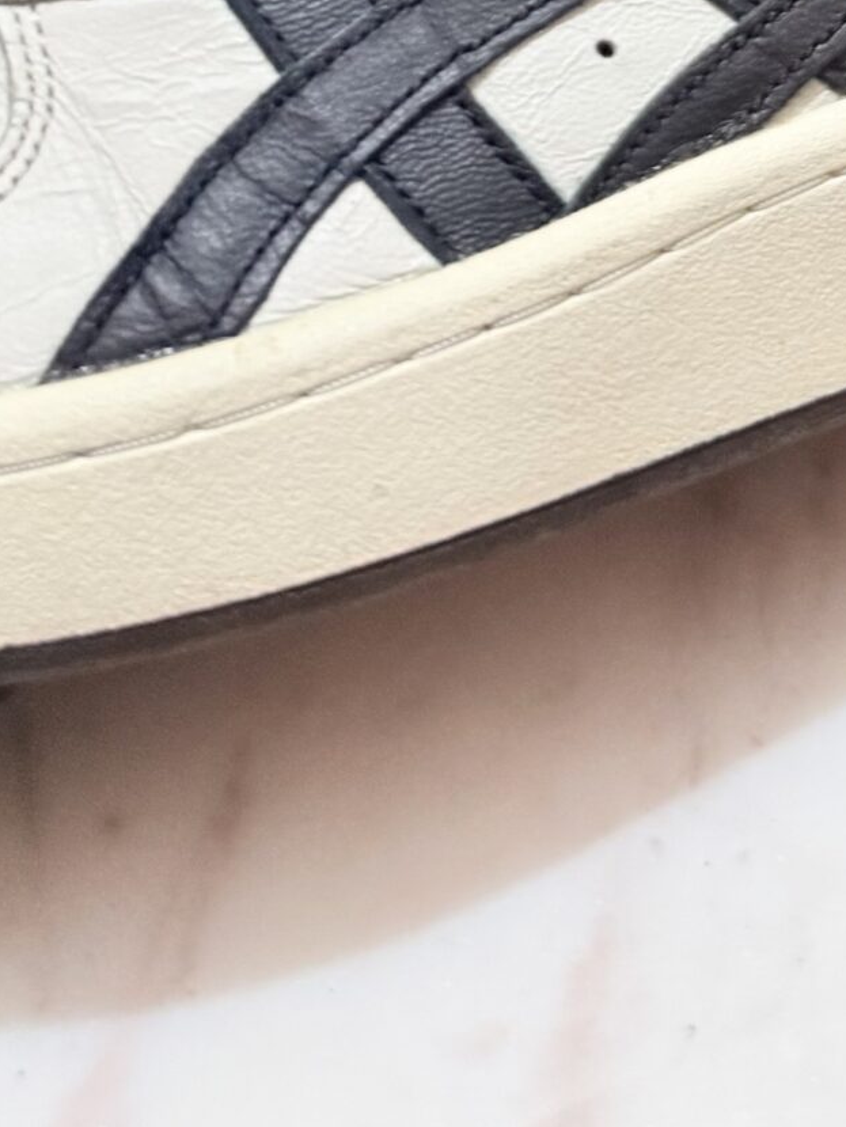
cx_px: 713
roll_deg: +6.6
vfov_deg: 22.0
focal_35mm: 74
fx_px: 2410
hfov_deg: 19.6
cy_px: -554
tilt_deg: -26.6
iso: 200
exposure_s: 1/50
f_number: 1.78
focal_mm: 6.76
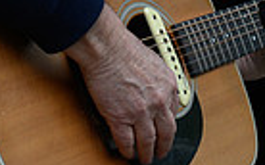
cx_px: 303
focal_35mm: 838
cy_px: -168
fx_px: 6047
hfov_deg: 2.5
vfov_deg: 1.6
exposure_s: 1/500
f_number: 8
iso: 800
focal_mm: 195
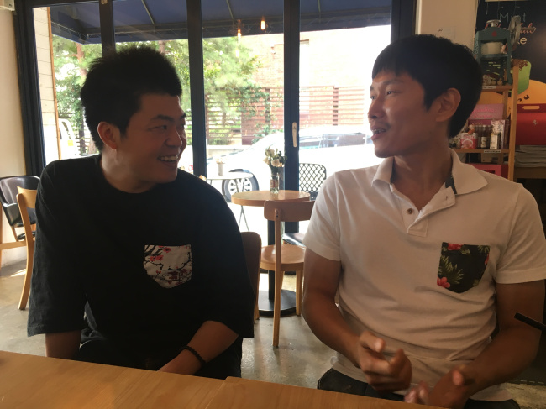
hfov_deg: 61.7
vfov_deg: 48.2
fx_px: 457
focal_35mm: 29
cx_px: 273
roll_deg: +0.0
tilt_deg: -8.5
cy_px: 204
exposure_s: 1/30
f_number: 2.2
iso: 50
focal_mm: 4.15
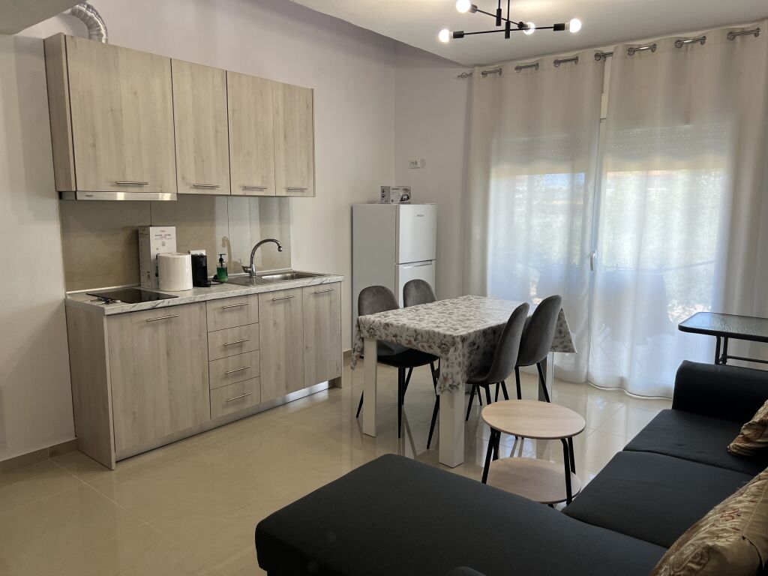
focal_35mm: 26
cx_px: 384
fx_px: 577
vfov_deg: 53.1
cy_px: 288
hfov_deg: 67.3
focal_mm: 5.7
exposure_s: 1/100
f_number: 1.5
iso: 100
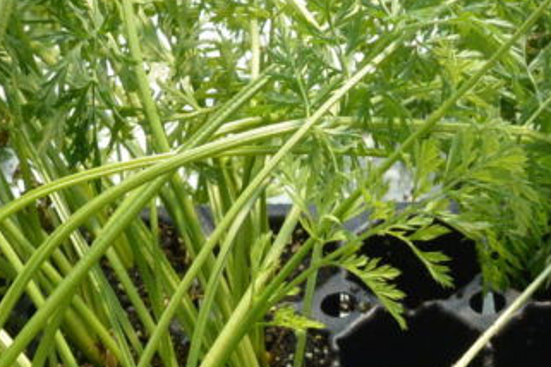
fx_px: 1561
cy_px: 496
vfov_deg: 12.9
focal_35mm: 102
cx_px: 445
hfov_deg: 19.8
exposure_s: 1/500
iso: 160
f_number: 5.6
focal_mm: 12.2
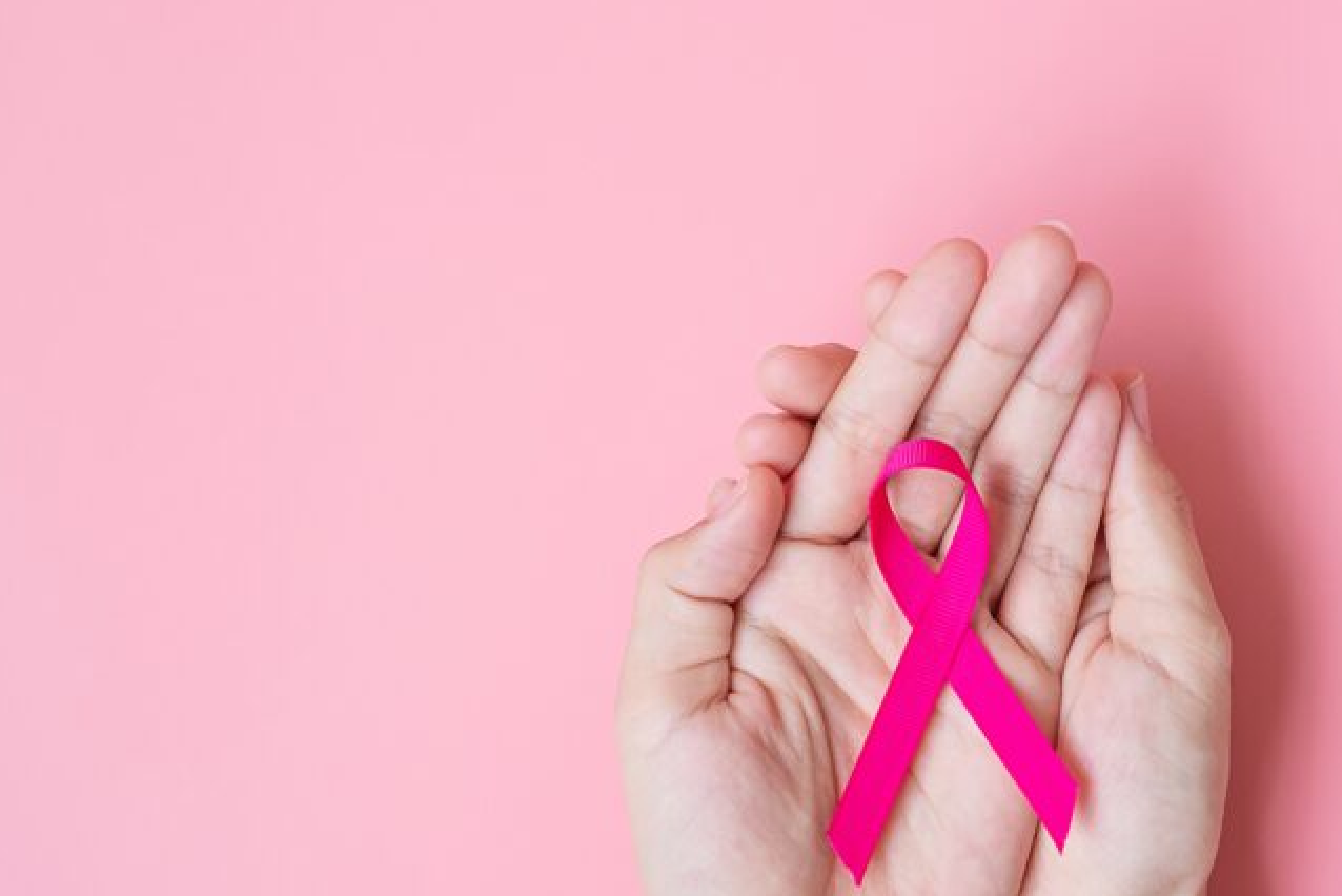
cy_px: 472
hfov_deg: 23.8
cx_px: 934
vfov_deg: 16.1
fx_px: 3170
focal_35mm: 85
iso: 200
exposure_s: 1/350
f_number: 4
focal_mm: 35
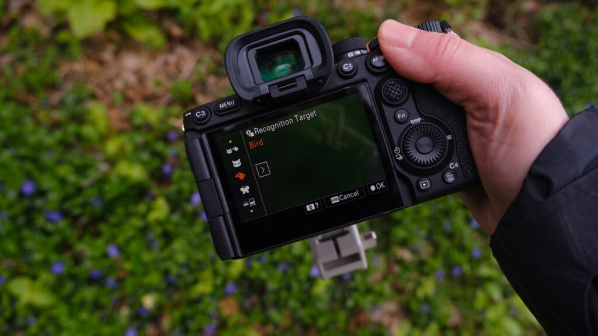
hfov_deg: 67.4
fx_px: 448
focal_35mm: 28
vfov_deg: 41.1
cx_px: 299
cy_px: 181
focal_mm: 17.7
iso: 200
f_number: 4
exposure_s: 1/125
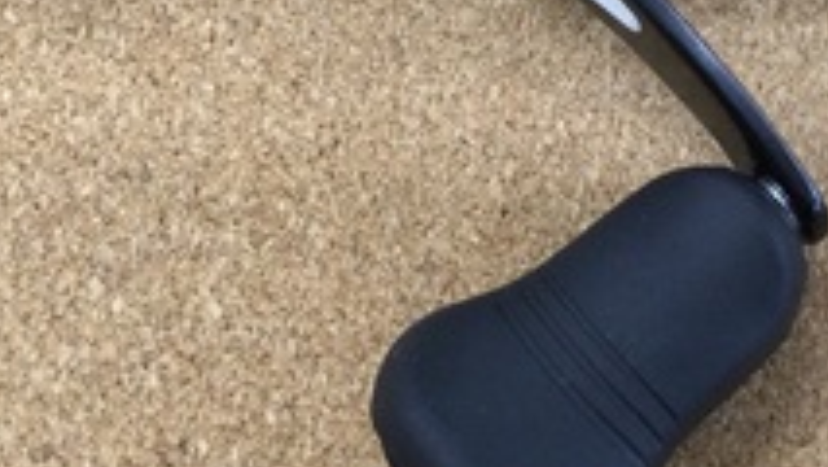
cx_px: 626
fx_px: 2087
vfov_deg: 12.0
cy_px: -280
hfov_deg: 22.2
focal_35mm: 95
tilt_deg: -61.5
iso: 50
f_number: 2.4
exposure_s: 1/30
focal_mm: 3.3
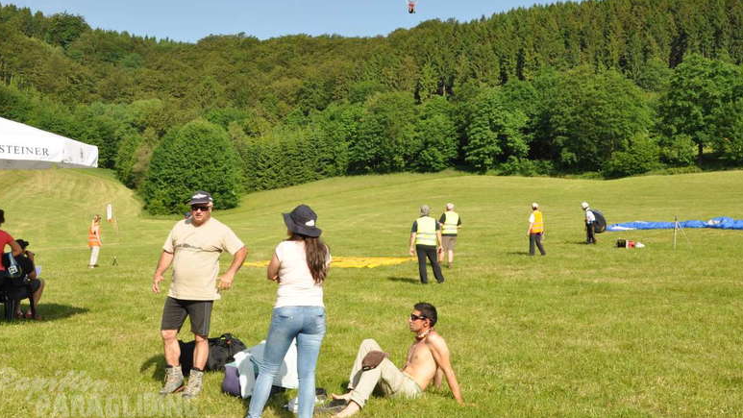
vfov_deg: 26.5
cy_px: 167
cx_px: 376
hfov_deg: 45.5
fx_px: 887
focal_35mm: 45
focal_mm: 28
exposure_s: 1/160
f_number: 13
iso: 200
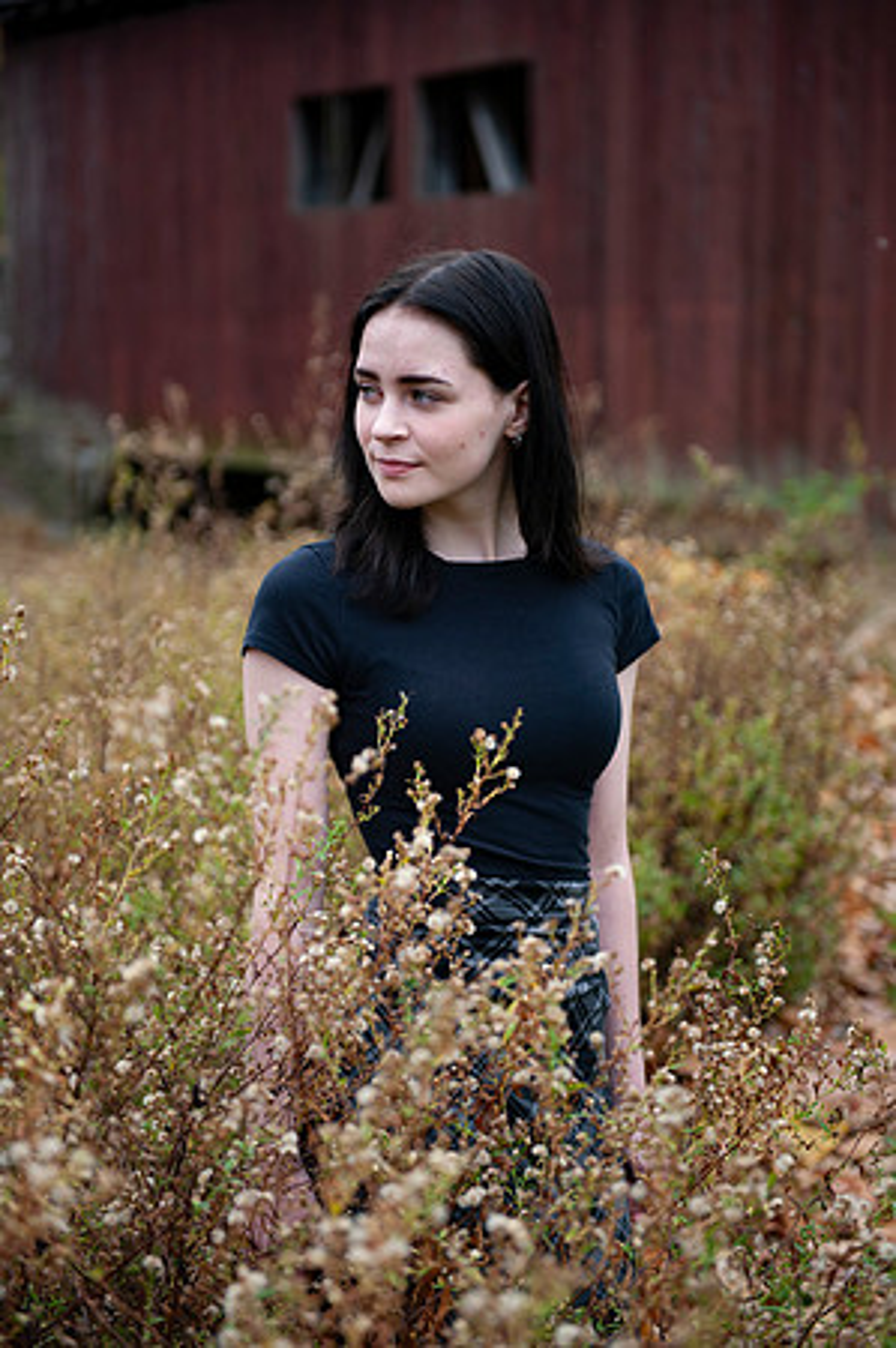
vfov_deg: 28.9
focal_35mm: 70
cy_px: 674
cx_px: 448
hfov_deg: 19.4
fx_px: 2619
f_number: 2.8
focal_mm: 70
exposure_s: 1/400
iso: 100
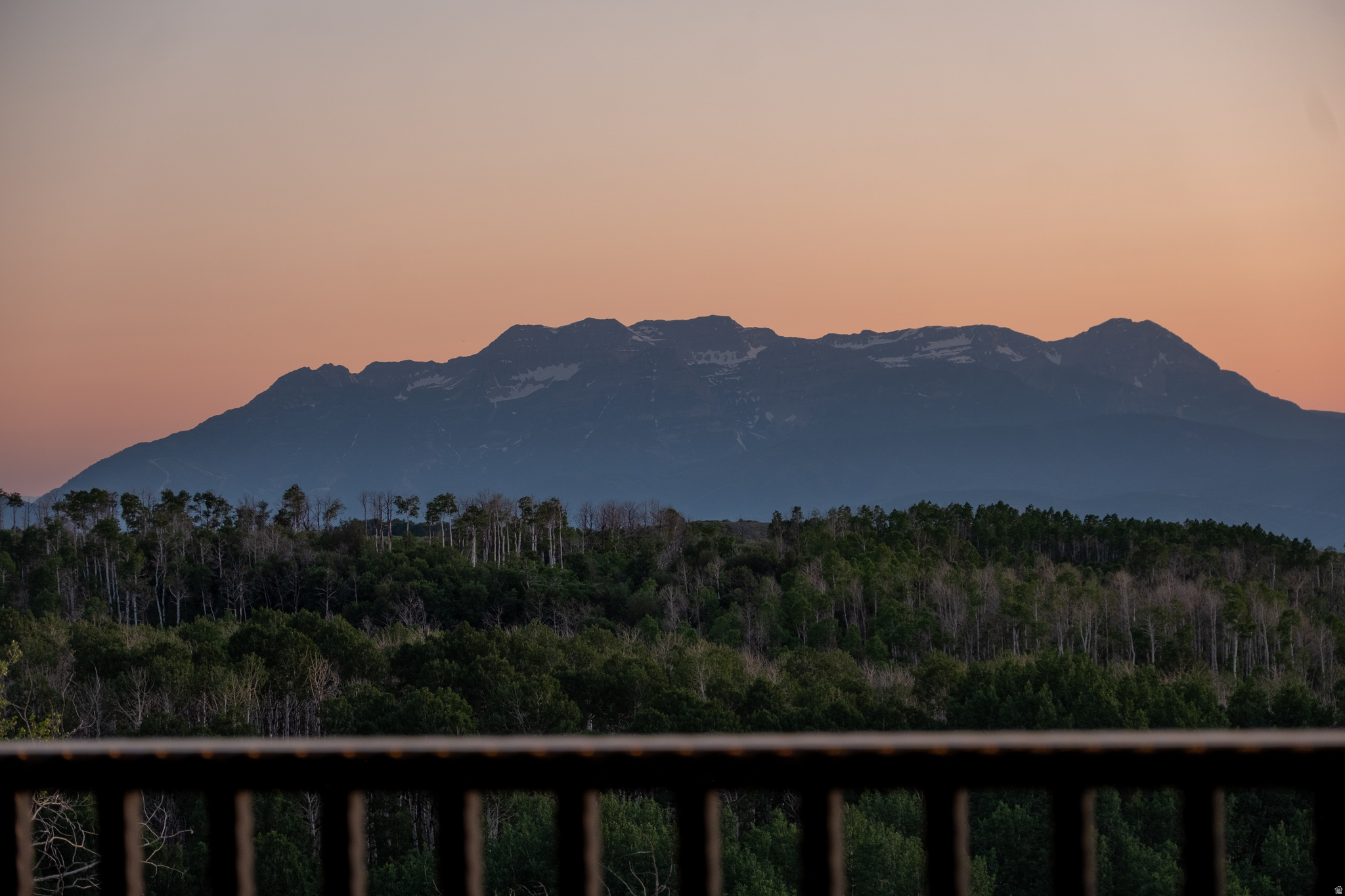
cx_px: 672
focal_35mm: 112
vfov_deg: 12.2
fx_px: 4184
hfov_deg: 18.3
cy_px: 448
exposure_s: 1/40
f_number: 5
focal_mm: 74.4
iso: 200
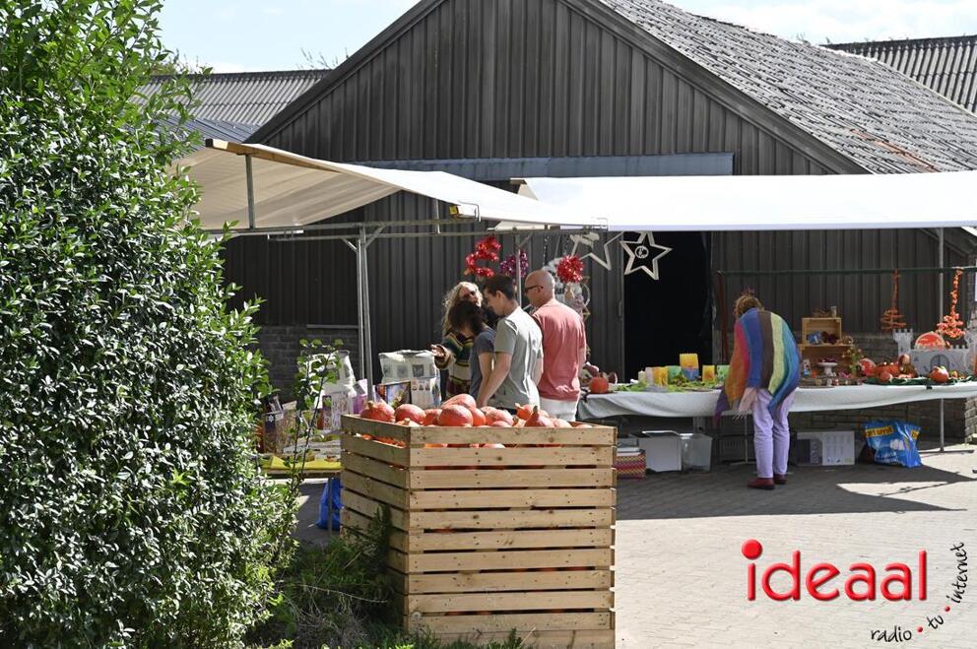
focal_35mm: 70
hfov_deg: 28.9
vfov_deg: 19.4
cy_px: 324
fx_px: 1898
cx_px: 488
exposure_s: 1/800
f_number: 7.1
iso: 400
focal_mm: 70
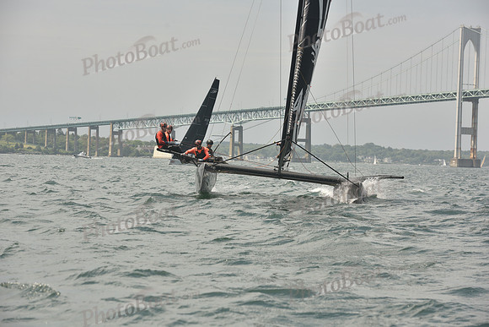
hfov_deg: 17.6
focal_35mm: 116
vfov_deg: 11.8
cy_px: 164
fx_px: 1576
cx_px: 244
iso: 250
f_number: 7.1
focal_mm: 116
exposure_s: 1/640
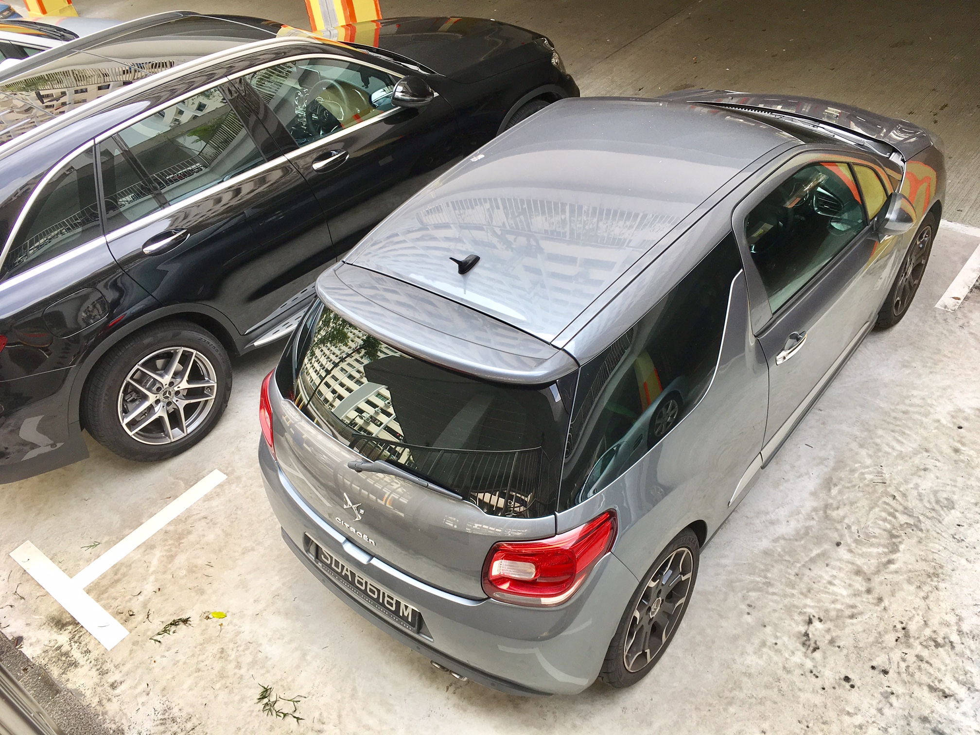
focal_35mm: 29
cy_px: 368
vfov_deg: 48.2
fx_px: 821
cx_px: 490
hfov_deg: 61.7
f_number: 2.2
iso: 25
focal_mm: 4.15
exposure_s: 1/270
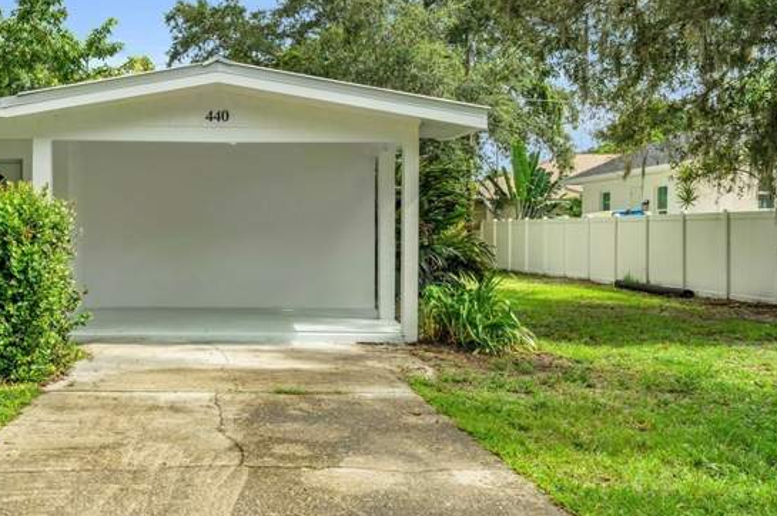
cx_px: 237
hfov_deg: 41.2
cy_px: 259
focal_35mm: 47
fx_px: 1013
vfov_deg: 28.6
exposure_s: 1/400
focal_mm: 32
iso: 200
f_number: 8
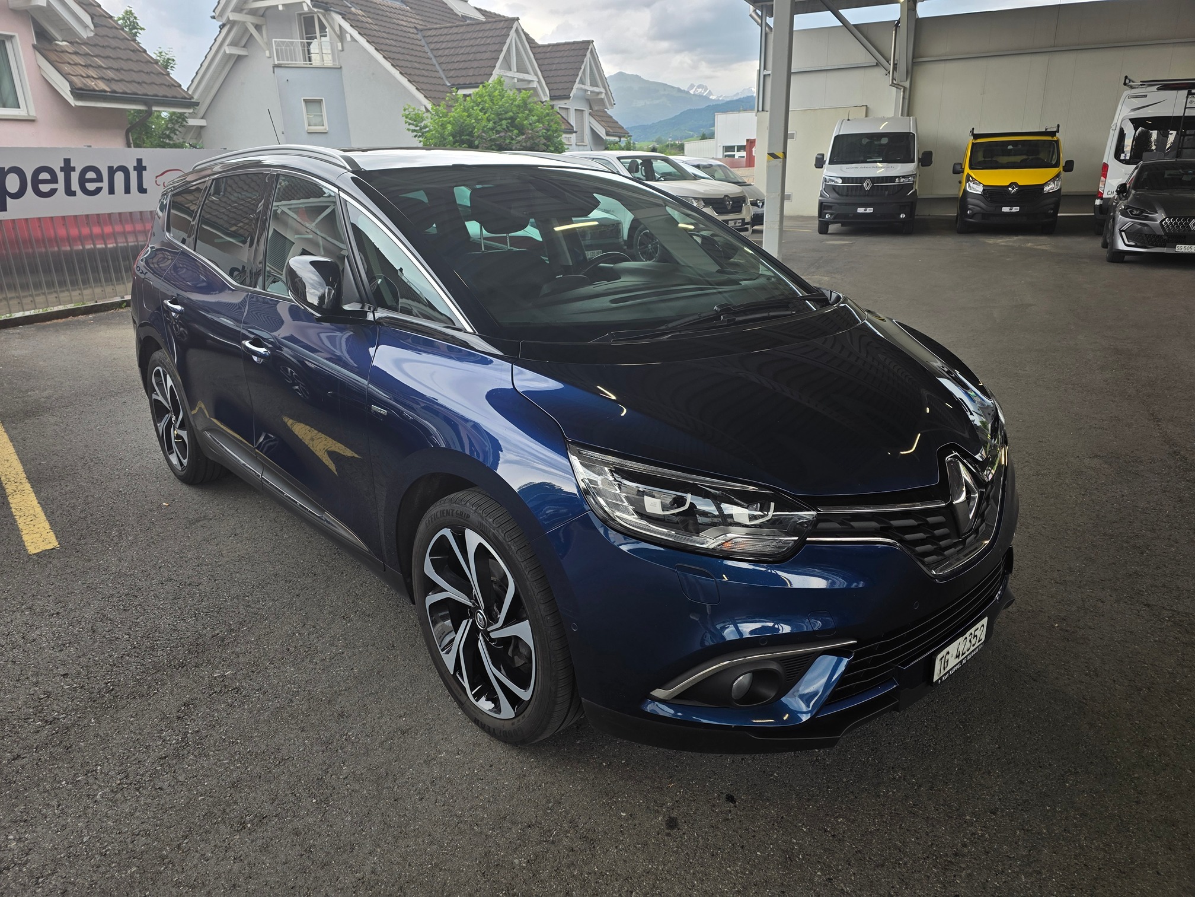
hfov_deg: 73.9
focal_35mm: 23
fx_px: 794
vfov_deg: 58.9
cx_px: 598
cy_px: 448
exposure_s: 1/180
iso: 40
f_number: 1.7
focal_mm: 6.3
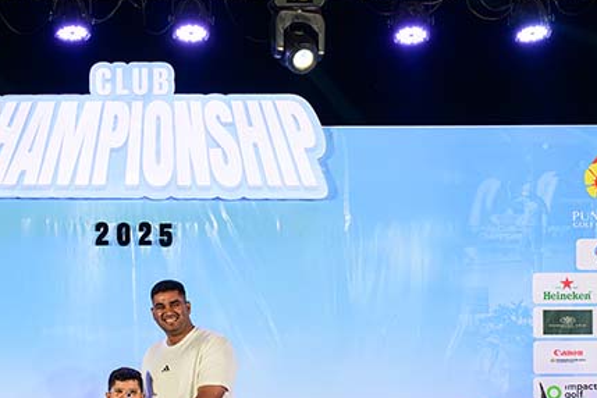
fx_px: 1279
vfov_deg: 17.2
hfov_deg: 25.8
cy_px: 415
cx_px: 121
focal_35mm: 77
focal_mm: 34.5
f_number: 6.3
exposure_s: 1/125
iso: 1100
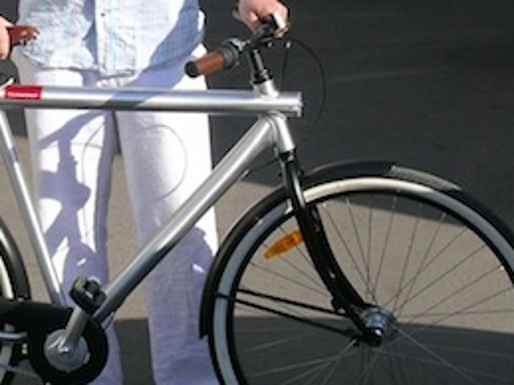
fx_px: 2004
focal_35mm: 135
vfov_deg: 10.9
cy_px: 76
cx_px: 103
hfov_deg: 14.5
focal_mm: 10.3
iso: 50
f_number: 6.8
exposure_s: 1/160
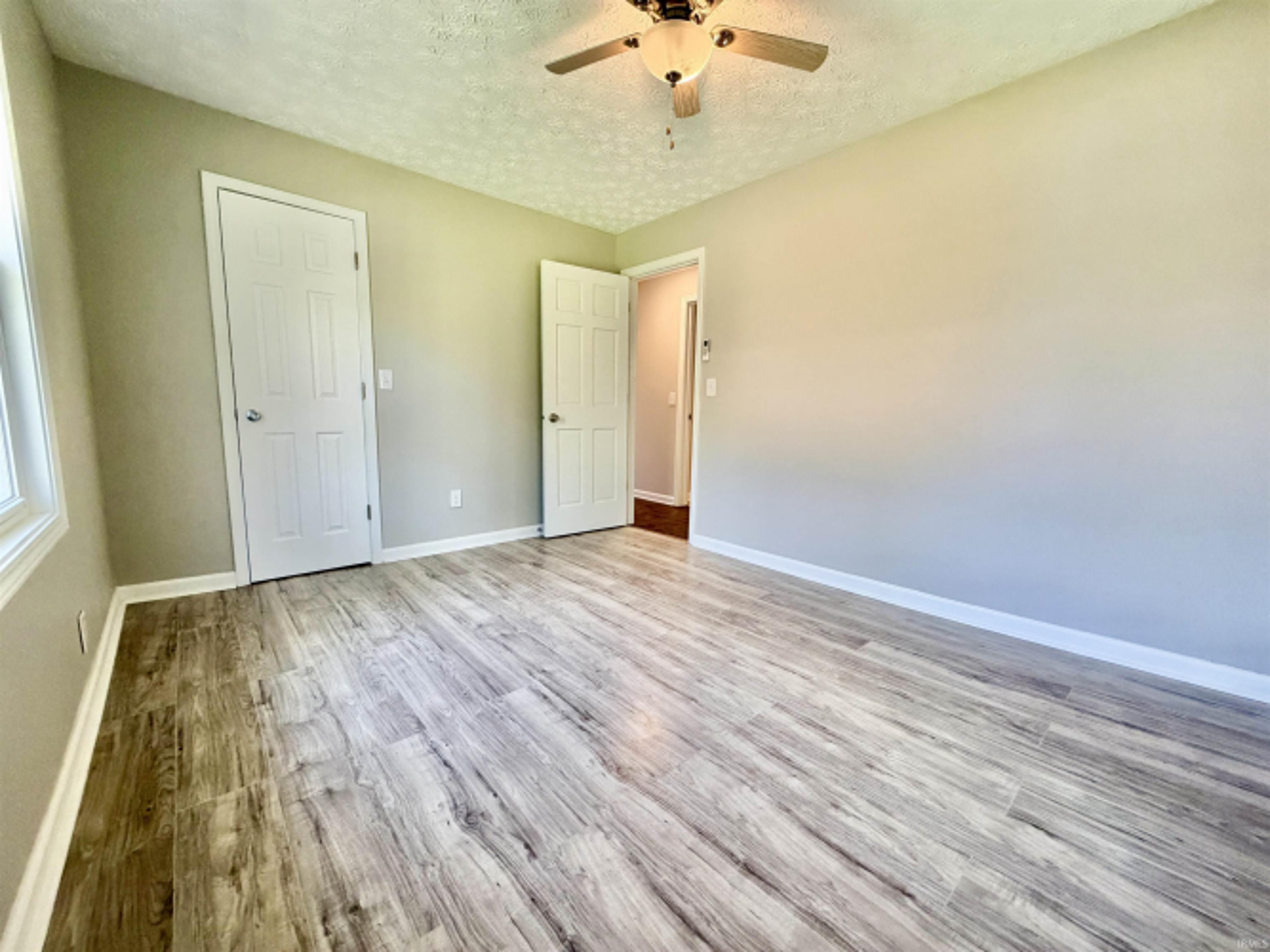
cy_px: 476
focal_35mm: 14
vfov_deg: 85.7
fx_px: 514
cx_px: 635
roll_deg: -0.9
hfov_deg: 102.1
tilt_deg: -7.5
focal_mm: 2.22
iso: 250
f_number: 2.2
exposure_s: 1/120
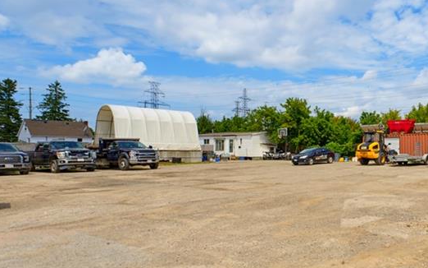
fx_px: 327
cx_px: 364
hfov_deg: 59.2
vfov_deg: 44.5
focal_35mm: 28
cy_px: 147
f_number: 8
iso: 400
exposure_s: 1/640
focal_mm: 14
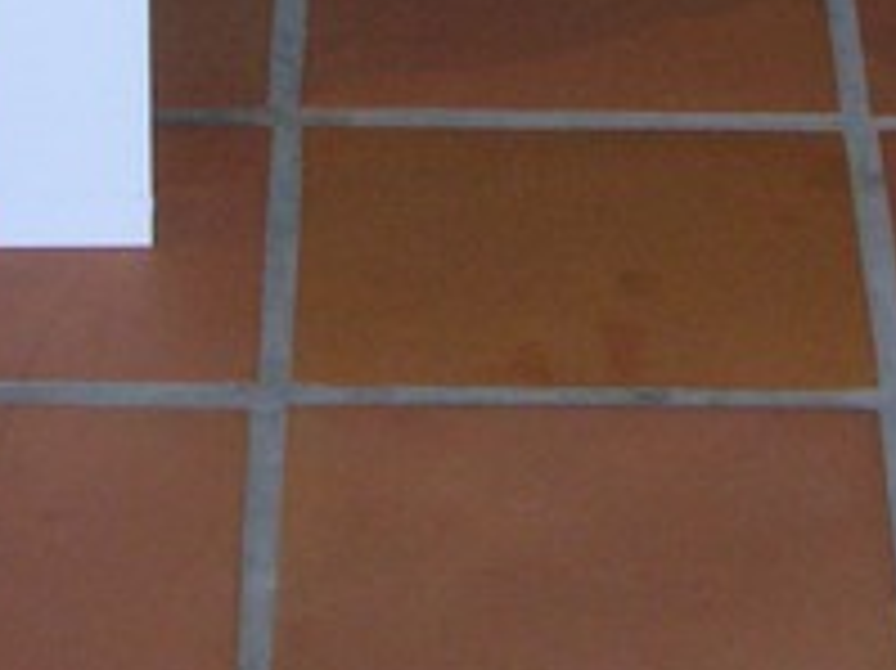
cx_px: 601
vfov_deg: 6.5
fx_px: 5820
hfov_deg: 8.8
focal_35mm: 225
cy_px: -479
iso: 179
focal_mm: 10.4
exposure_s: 1/60.1
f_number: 3.6
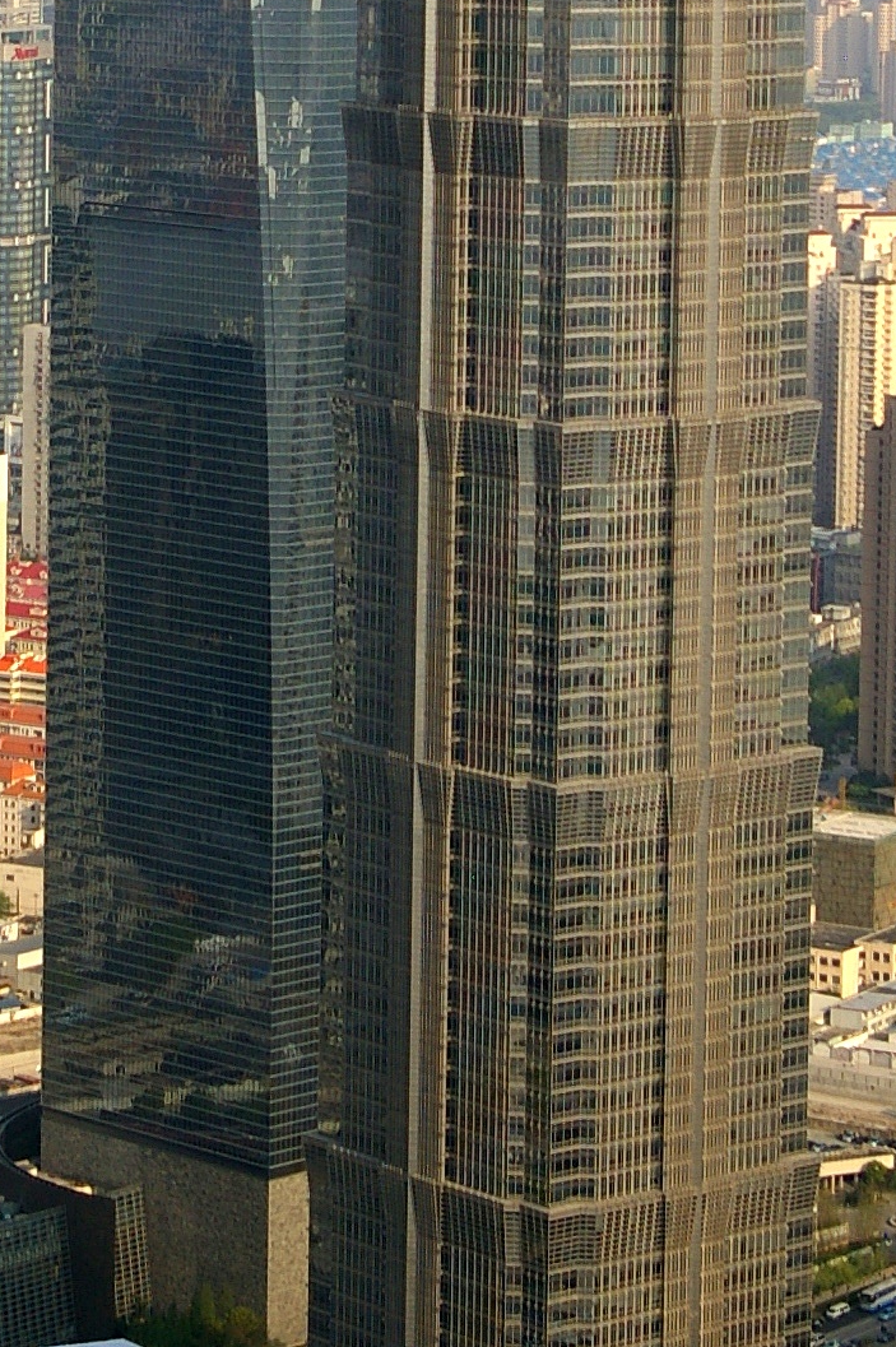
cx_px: 321
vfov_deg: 13.6
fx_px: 5587
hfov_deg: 9.2
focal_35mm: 149
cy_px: 22
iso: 200
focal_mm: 35
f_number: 5.6
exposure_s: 1/750
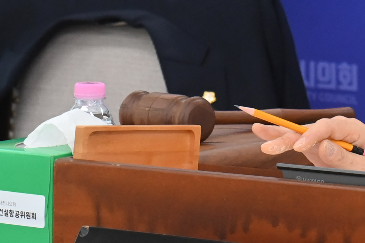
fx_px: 3914
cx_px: 711
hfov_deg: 5.2
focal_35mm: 386
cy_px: -50
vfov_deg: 3.6
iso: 3200
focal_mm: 92
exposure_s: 1/250
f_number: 6.3
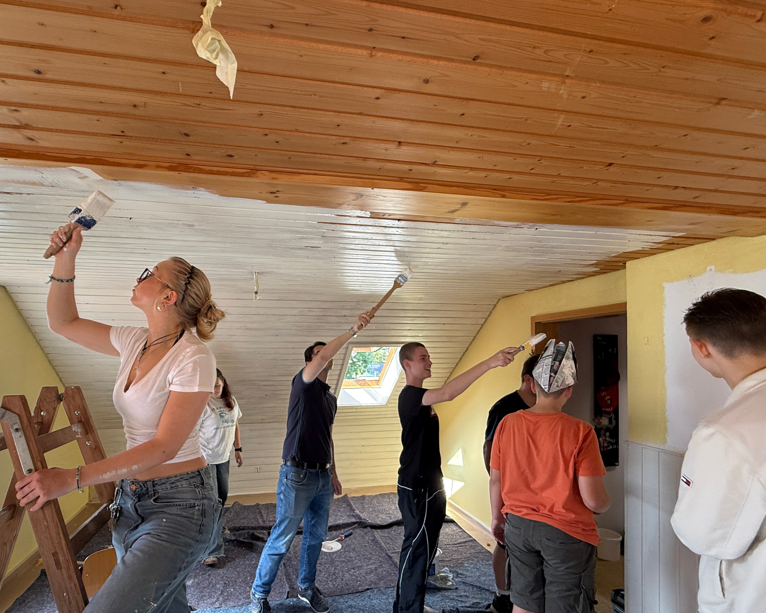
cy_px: 355
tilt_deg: +0.5
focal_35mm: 18
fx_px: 408
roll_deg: +0.4
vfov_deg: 73.3
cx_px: 328
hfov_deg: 85.8
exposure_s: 1/99
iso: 100
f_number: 2.2
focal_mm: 2.22
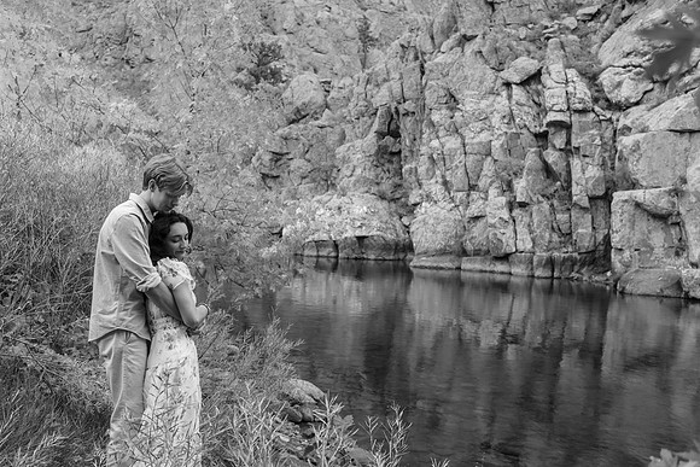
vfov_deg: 37.9
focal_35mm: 35
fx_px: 681
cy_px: 234
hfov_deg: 54.4
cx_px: 350
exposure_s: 1/250
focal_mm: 35
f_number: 4.5
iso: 800
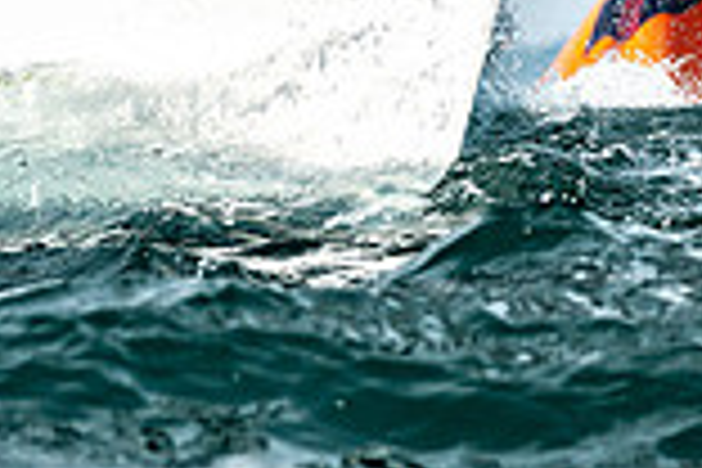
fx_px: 14507
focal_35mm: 744
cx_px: 112
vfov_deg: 1.8
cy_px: -396
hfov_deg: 2.8
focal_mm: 200
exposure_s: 1/3200
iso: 320
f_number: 5
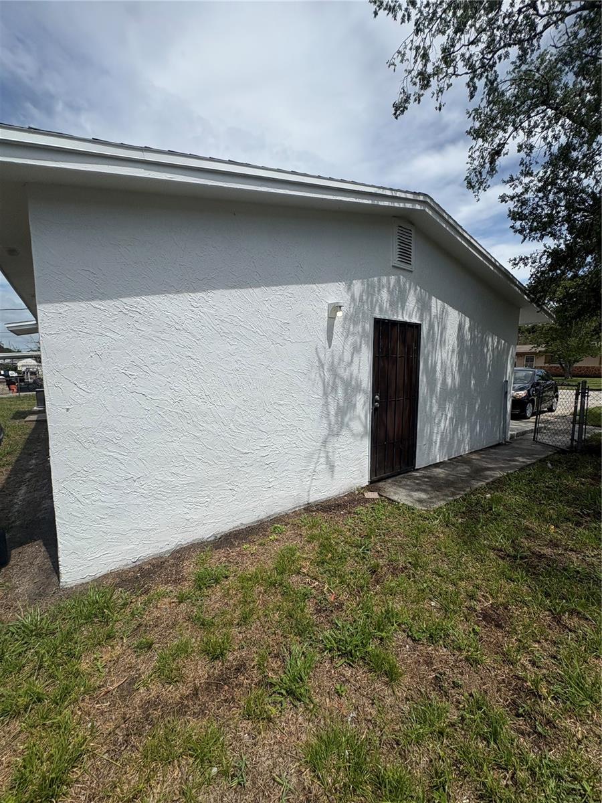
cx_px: 301
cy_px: 402
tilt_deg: -3.2
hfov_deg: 85.7
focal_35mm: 14
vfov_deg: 102.1
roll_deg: -1.6
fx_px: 325
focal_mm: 2.22
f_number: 2.2
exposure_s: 1/4630
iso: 50
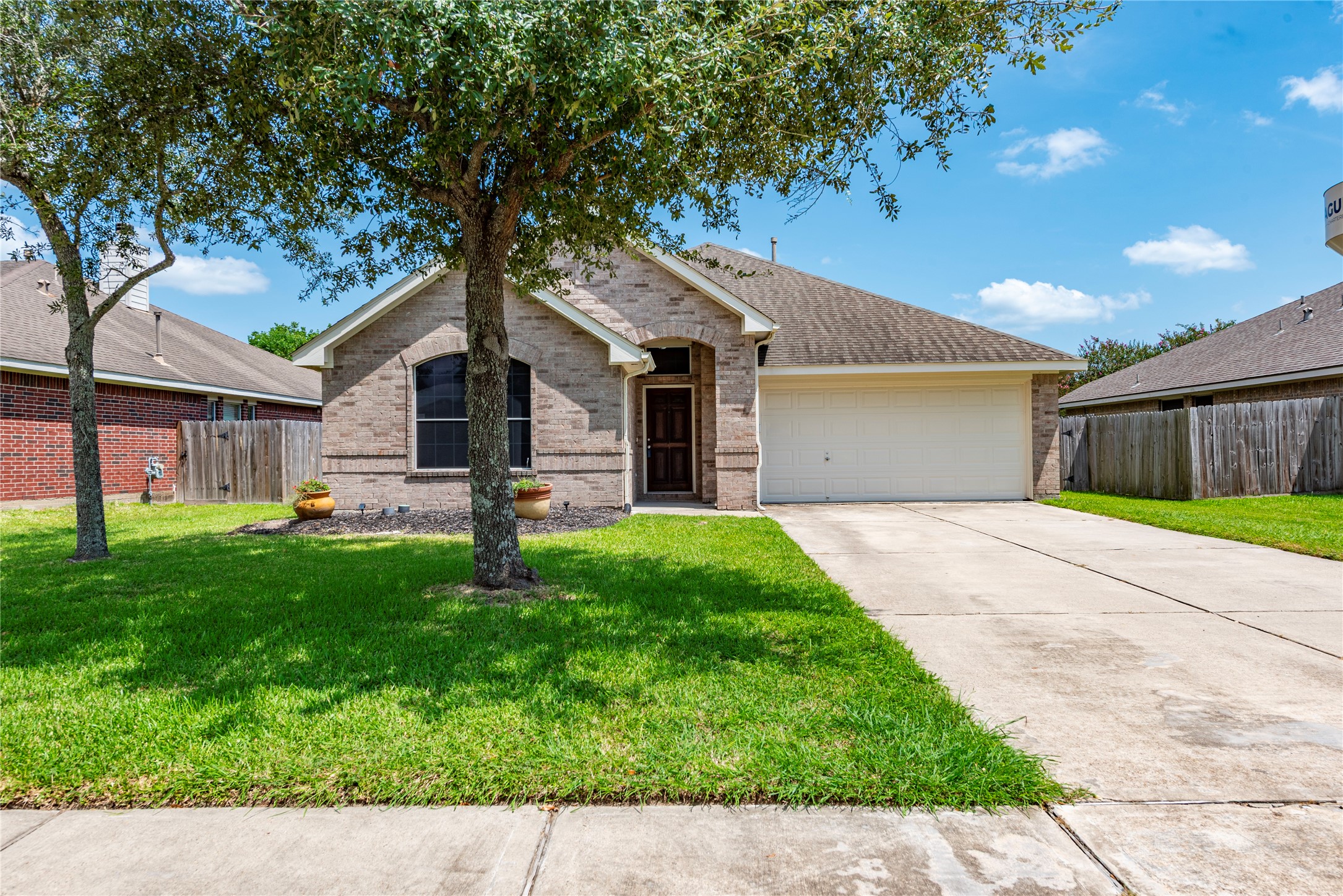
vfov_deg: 53.2
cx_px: 672
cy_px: 448
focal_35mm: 24
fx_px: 896
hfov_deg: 73.7
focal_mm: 24
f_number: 10
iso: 100
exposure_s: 1/250
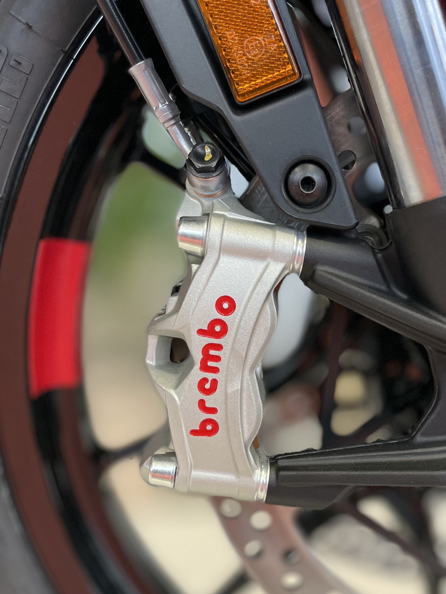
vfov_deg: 43.3
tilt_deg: -11.7
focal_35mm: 43
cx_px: 315
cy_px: 390
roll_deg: +0.1
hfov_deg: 33.1
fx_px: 739
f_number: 1.6
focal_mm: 4.2
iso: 125
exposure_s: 1/100
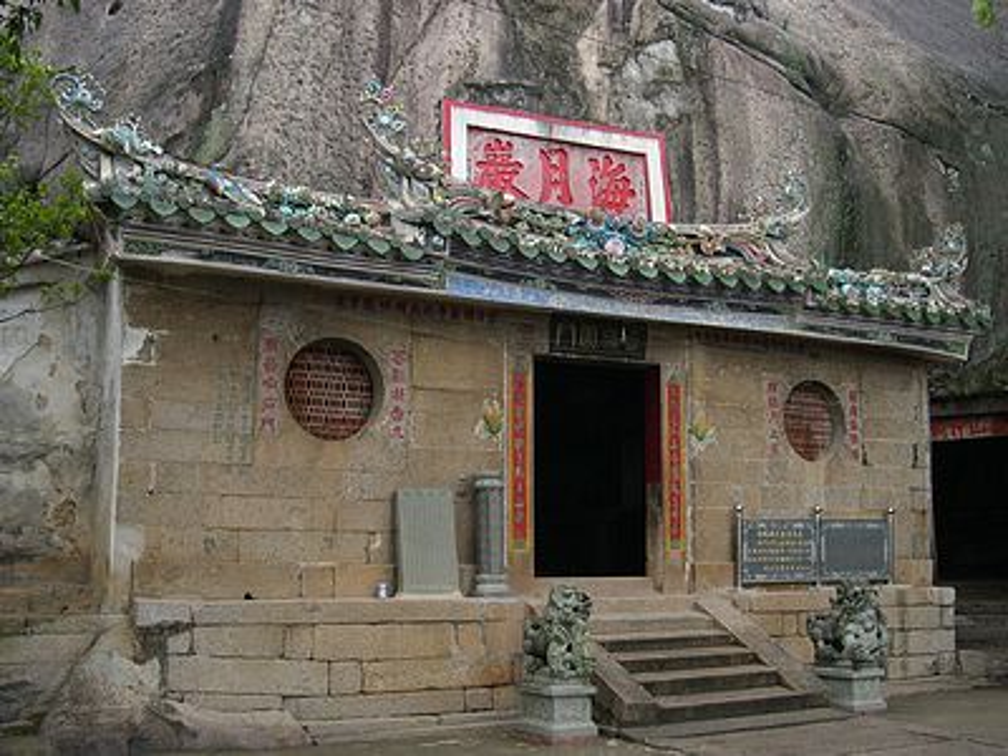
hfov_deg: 49.0
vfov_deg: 37.7
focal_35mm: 38
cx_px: 504
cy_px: 378
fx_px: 1107
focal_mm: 8
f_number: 2.8
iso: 100
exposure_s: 1/109
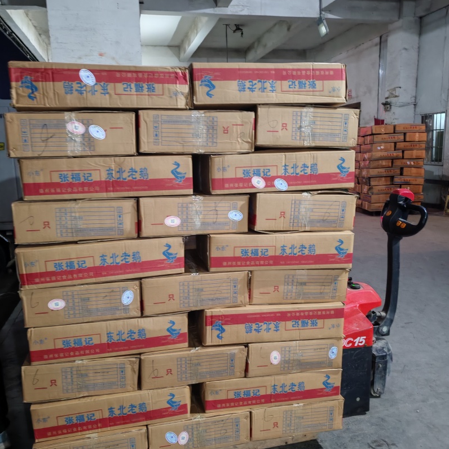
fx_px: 470
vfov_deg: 51.0
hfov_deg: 51.1
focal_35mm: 32
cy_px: 245
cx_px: 224
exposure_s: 1/20
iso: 1000
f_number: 1.95
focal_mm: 5.52
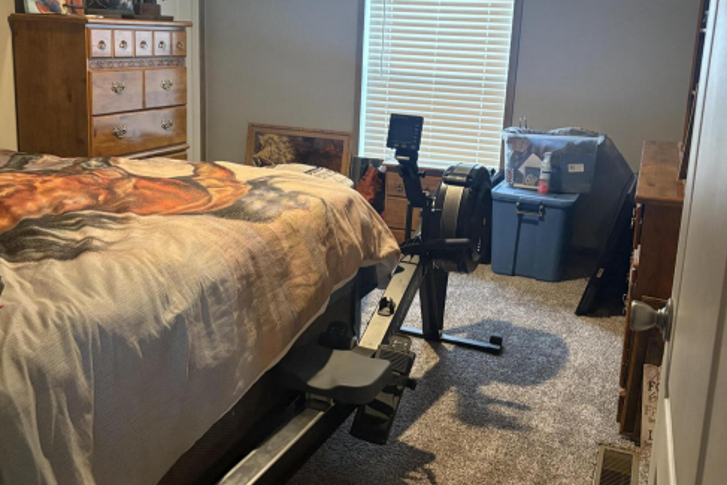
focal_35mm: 37
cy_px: 184
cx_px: 361
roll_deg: -1.7
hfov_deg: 51.9
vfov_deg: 35.8
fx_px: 747
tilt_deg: -10.6
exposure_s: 1/60
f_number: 1.6
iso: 400
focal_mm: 5.96
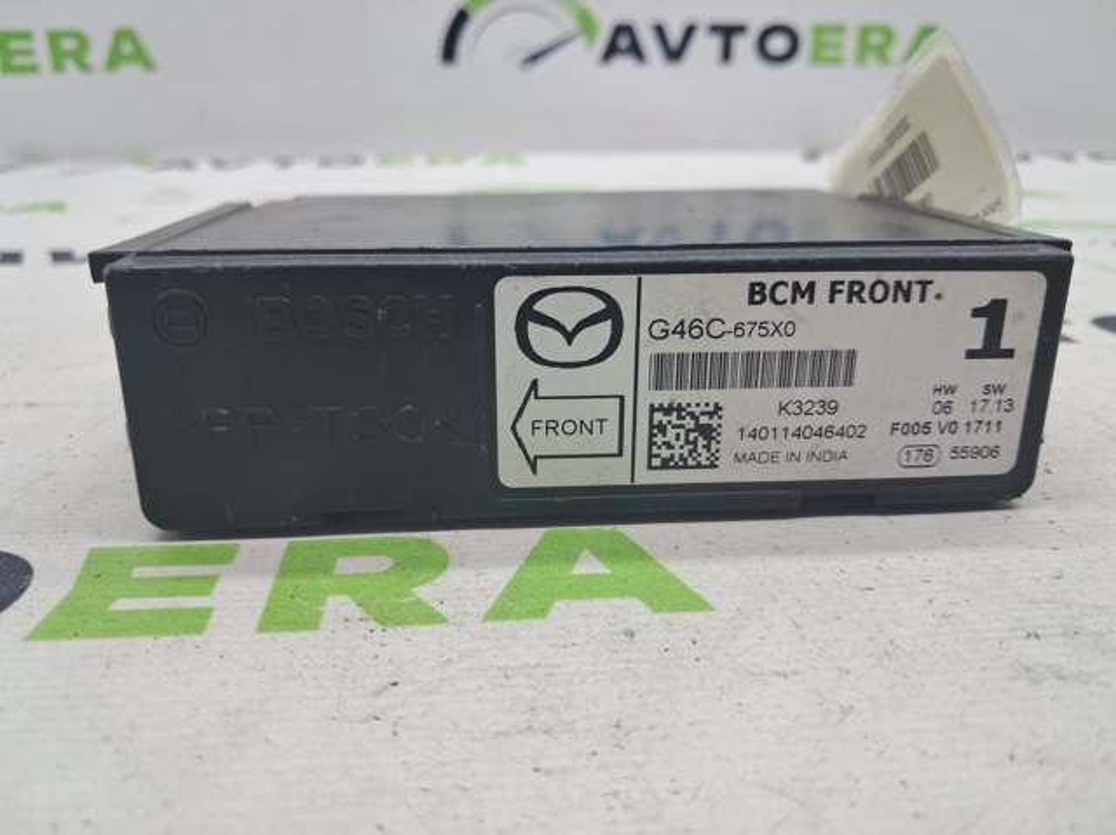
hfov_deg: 65.4
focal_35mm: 27
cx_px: 558
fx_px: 870
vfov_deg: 51.3
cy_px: 418
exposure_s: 1/60
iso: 50
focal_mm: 4
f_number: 1.8
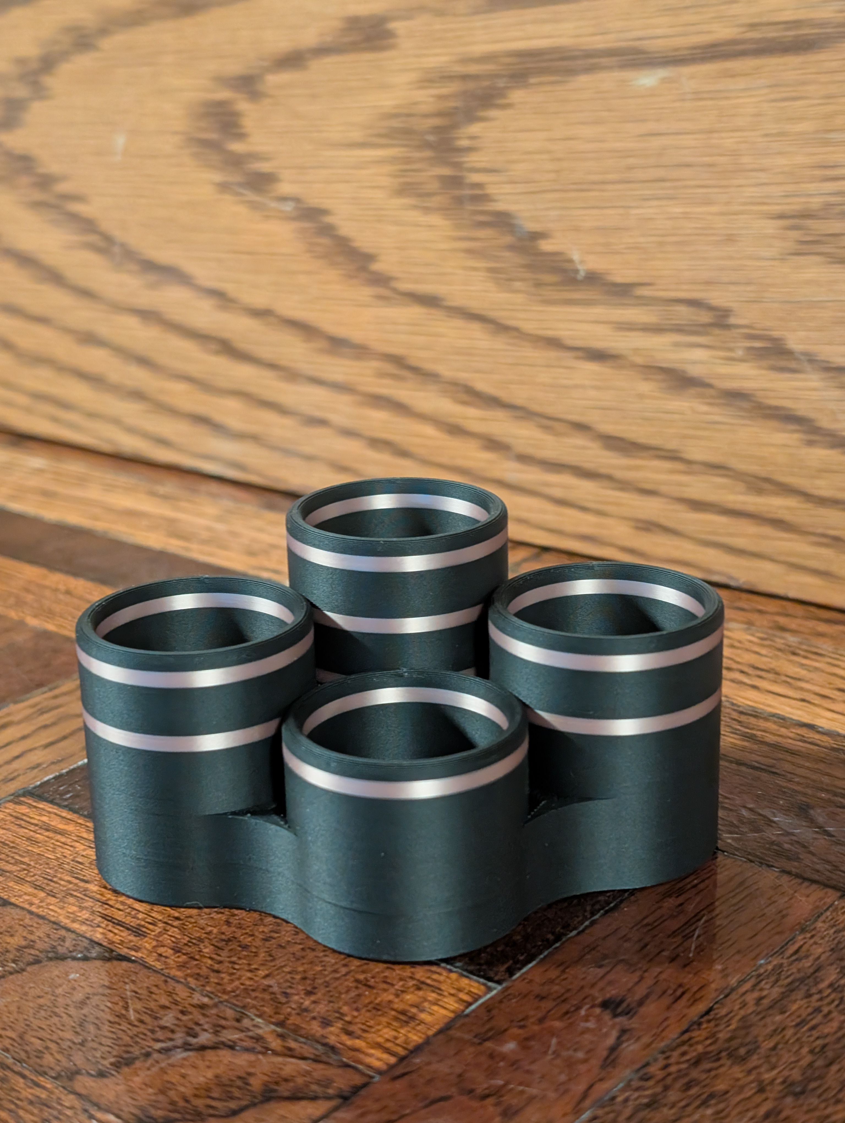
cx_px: 422
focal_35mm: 49
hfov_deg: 29.7
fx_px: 1591
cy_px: 562
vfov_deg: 38.9
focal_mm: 6.9
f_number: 1.68
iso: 723
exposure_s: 1/15
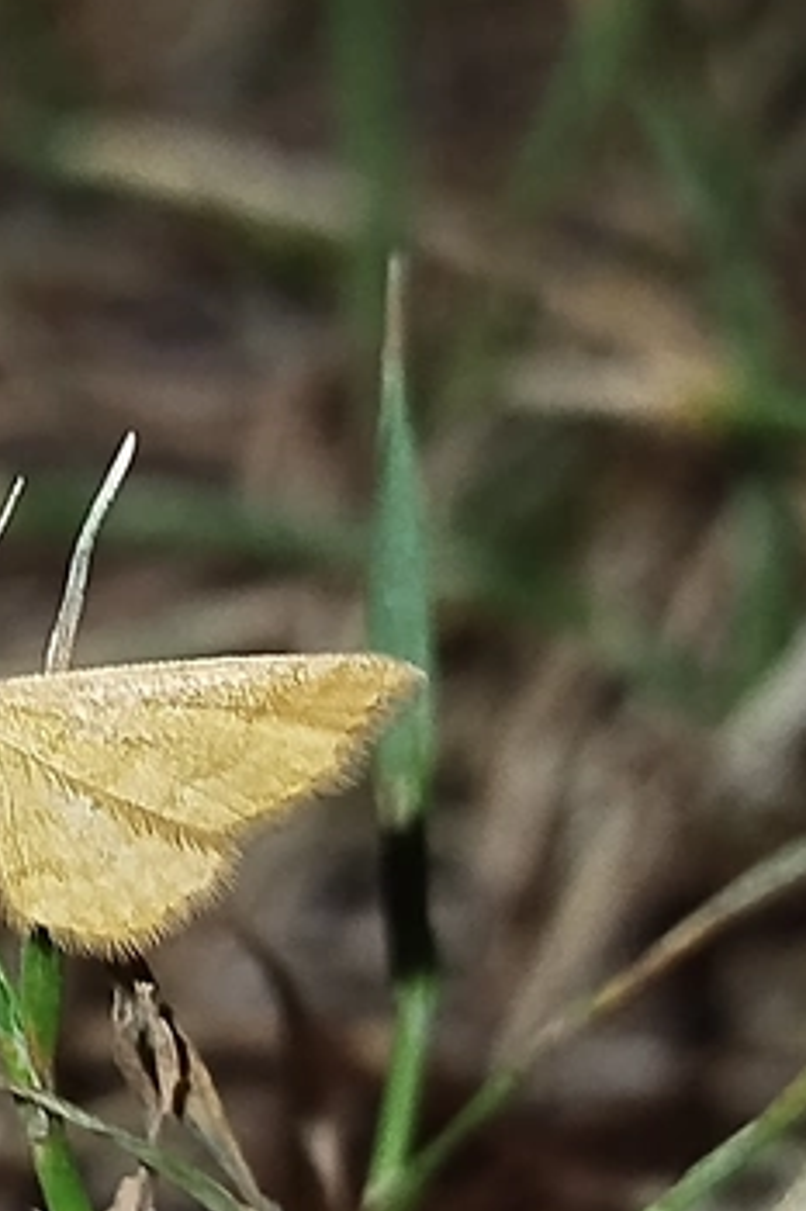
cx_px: -100
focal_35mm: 137
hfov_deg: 9.9
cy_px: 782
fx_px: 4605
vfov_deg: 15.0
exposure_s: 1/50
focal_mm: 5.31
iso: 250
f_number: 1.7
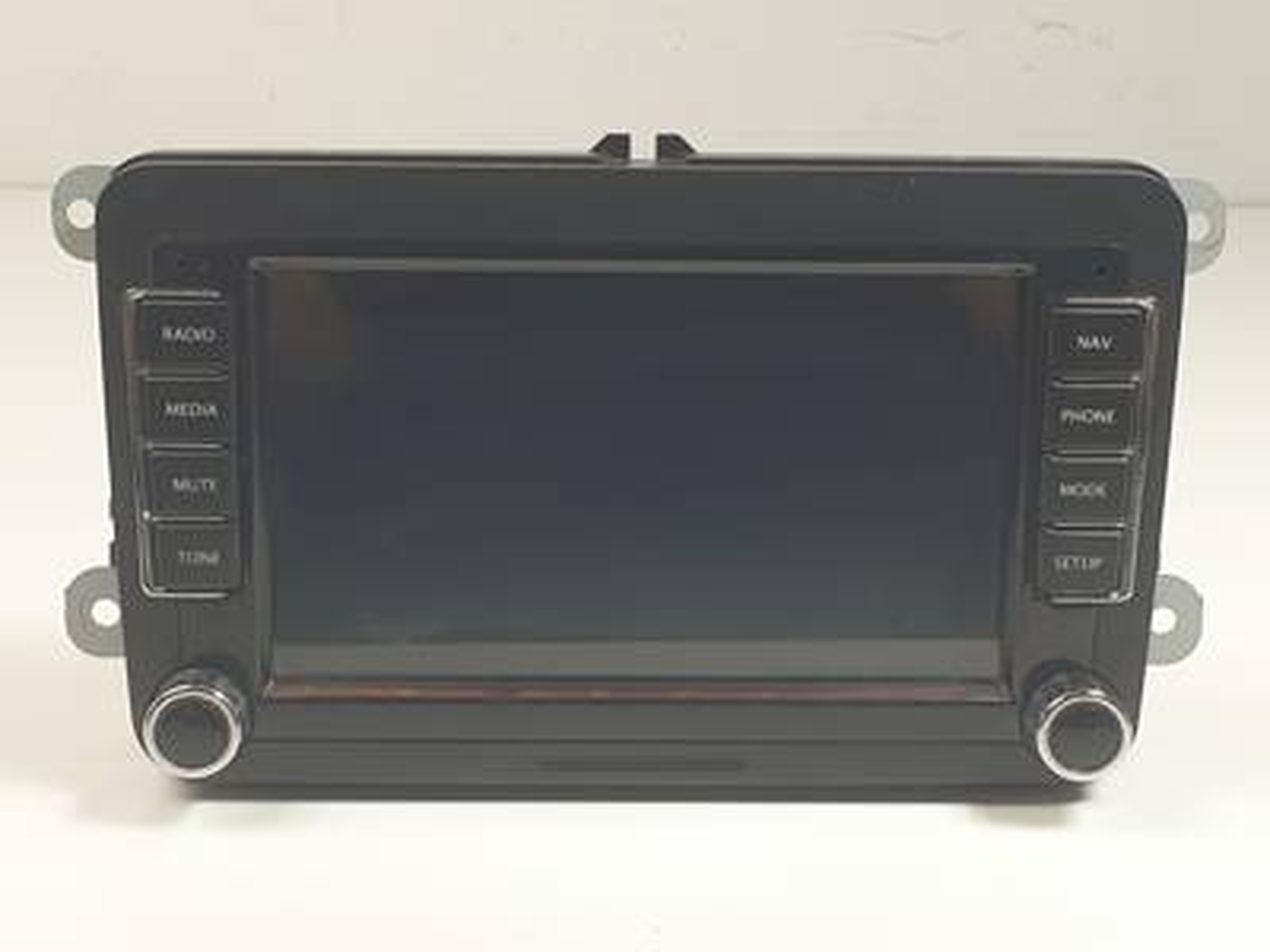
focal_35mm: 26
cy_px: 476
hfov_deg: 67.3
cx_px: 635
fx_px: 954
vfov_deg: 53.1
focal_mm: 4.3
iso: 50
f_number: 2.4
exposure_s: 1/100
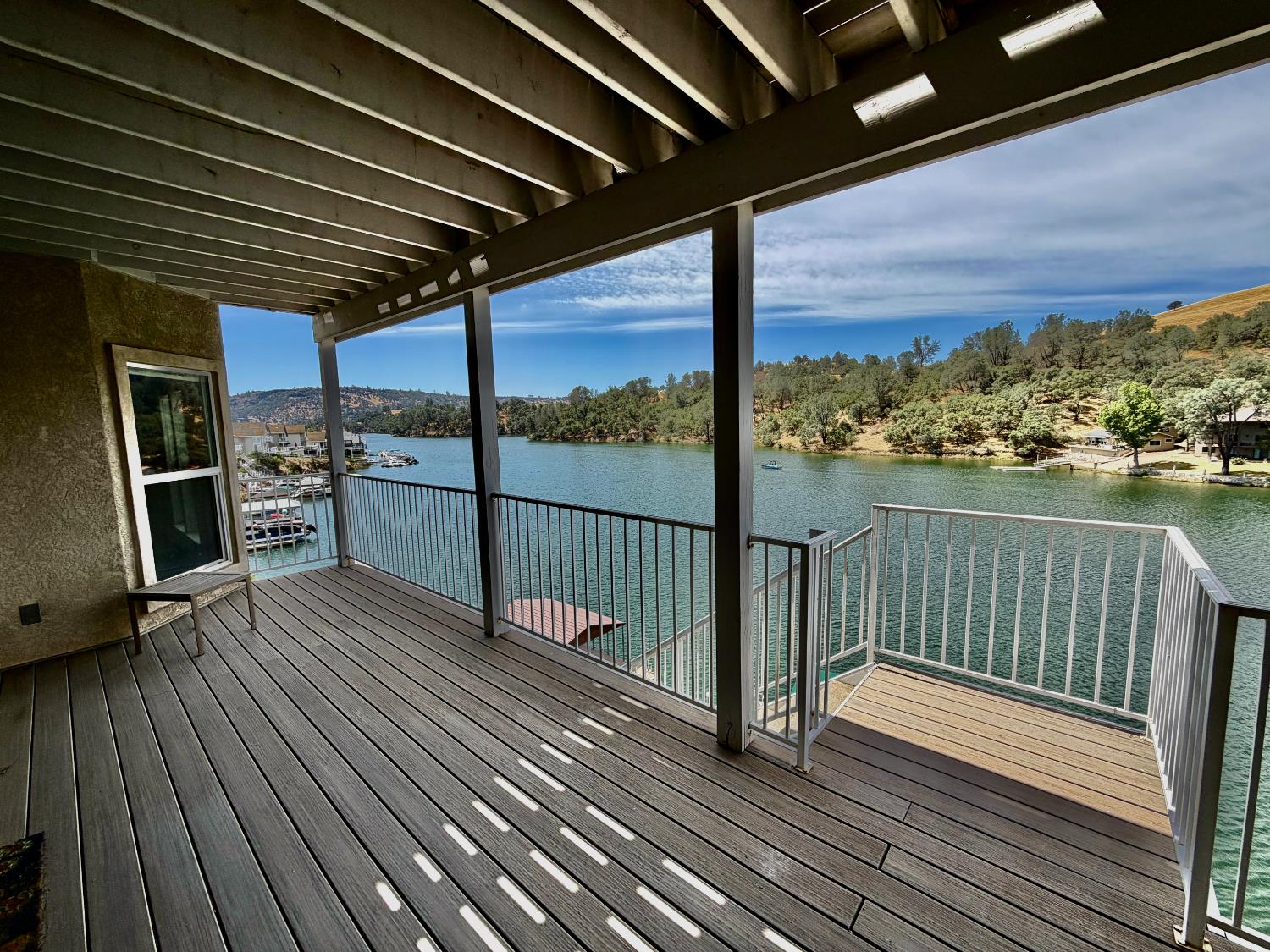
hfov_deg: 102.1
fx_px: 514
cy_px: 476
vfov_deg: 85.7
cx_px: 635
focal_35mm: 14
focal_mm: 2.22
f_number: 2.2
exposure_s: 1/770
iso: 20
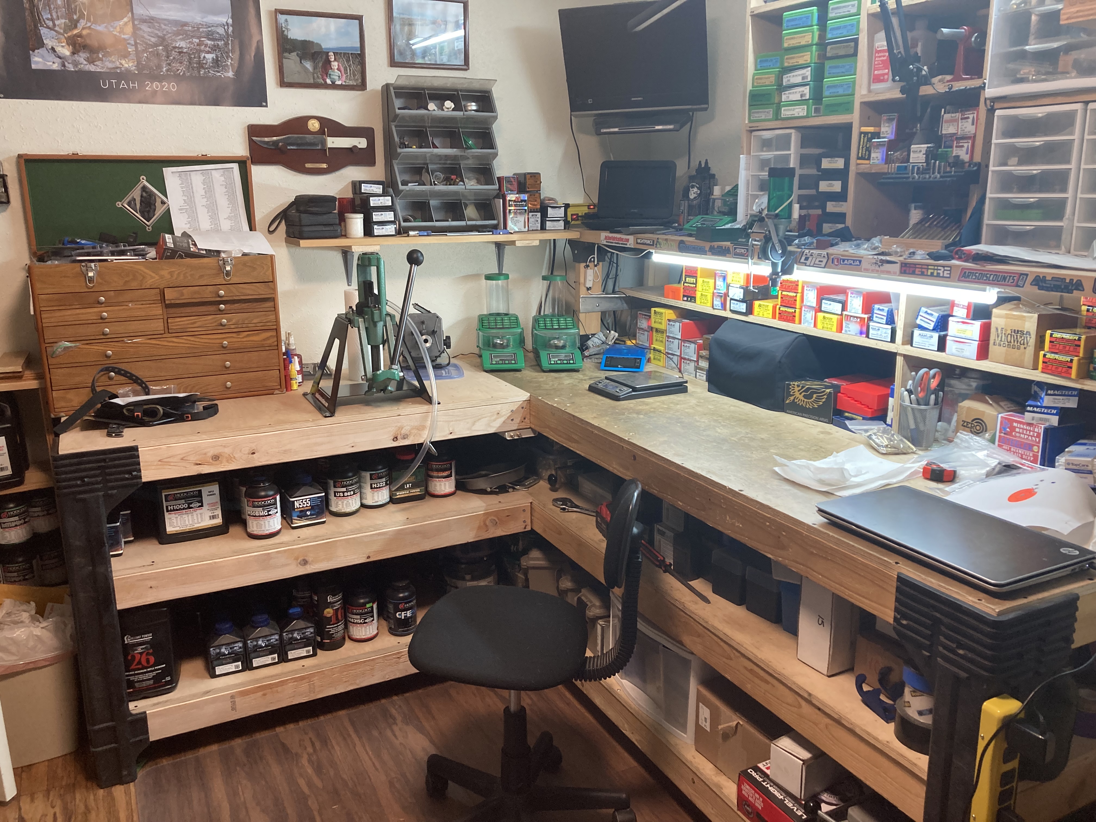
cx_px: 548
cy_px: 411
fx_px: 887
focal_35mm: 28
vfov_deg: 49.7
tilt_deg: -14.4
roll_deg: +0.2
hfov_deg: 63.4
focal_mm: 3.99
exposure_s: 1/60
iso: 100
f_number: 1.8
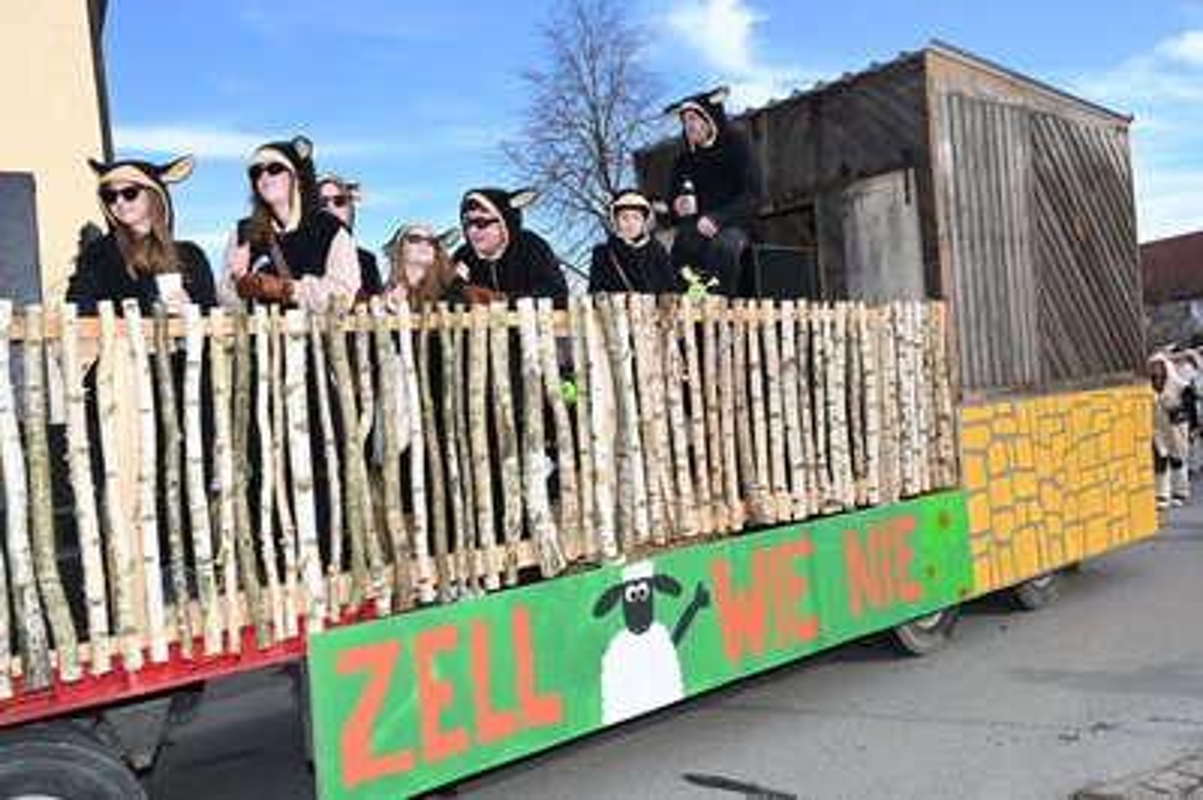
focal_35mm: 31
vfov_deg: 42.3
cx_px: 602
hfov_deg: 60.3
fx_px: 1035
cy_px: 400
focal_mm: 31
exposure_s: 1/200
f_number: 20
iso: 1000
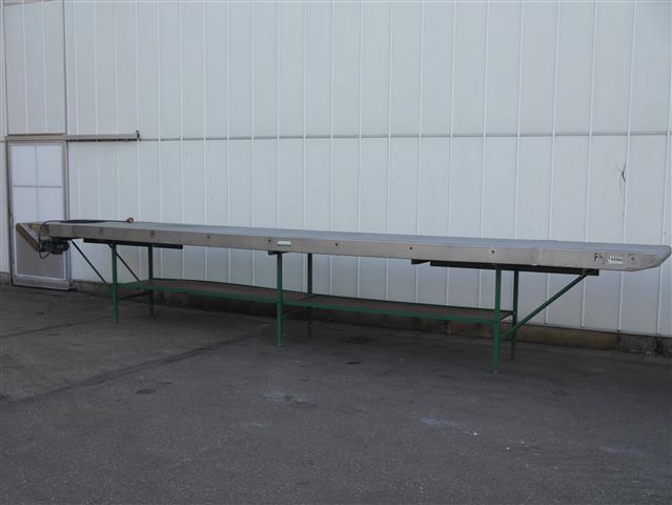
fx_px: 777
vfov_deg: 36.0
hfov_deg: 46.8
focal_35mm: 40
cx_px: 336
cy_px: 252
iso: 160
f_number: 4.5
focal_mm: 20
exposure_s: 1/125
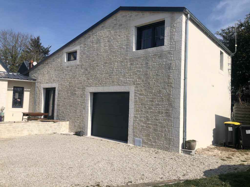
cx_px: 125
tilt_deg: +4.2
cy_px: 94
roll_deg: -1.2
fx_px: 202
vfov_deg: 49.7
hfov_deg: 63.4
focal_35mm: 28
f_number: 1.8
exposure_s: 1/4049
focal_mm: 4
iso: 20
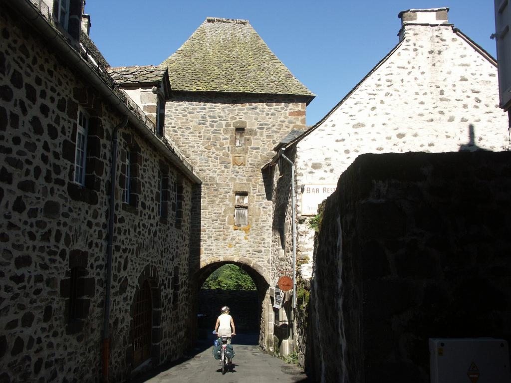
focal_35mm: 33
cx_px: 256
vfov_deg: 42.9
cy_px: 192
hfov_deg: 55.4
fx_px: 487
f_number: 6.3
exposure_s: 1/200
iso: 64
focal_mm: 8.46
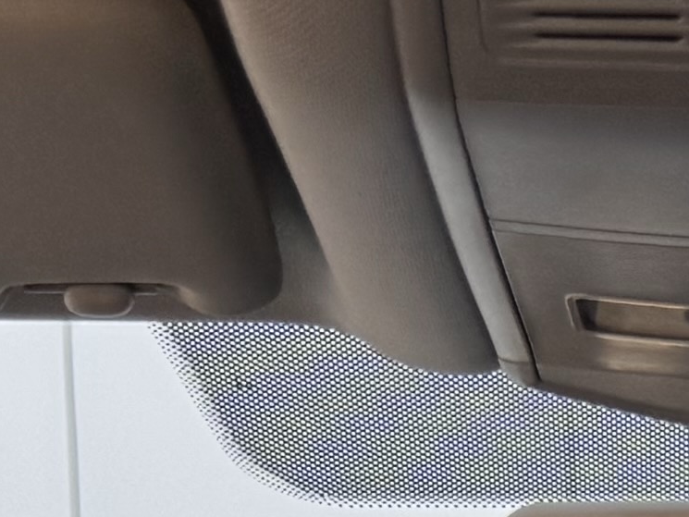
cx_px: 890
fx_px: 3663
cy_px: 1907
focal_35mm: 184
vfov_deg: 6.7
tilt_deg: -13.1
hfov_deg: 10.5
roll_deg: -0.7
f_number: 1.78
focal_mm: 6.76
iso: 64
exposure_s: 1/160
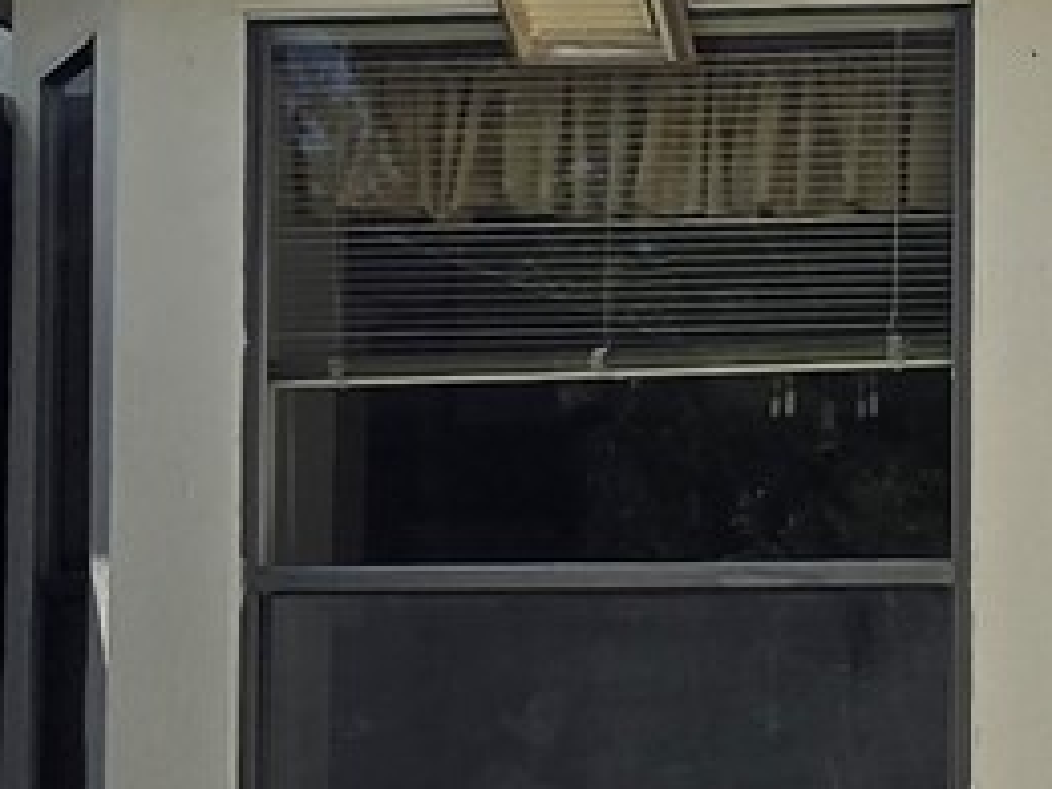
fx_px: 2431
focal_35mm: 80
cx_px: 1461
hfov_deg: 21.5
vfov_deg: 18.3
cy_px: 562
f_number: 2.2
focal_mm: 1.7
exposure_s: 1/1529
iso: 25
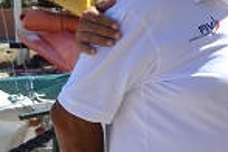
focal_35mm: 276
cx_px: 627
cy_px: 5
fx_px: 1748
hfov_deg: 6.9
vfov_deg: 5.0
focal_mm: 30
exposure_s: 1/200
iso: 100
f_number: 7.1
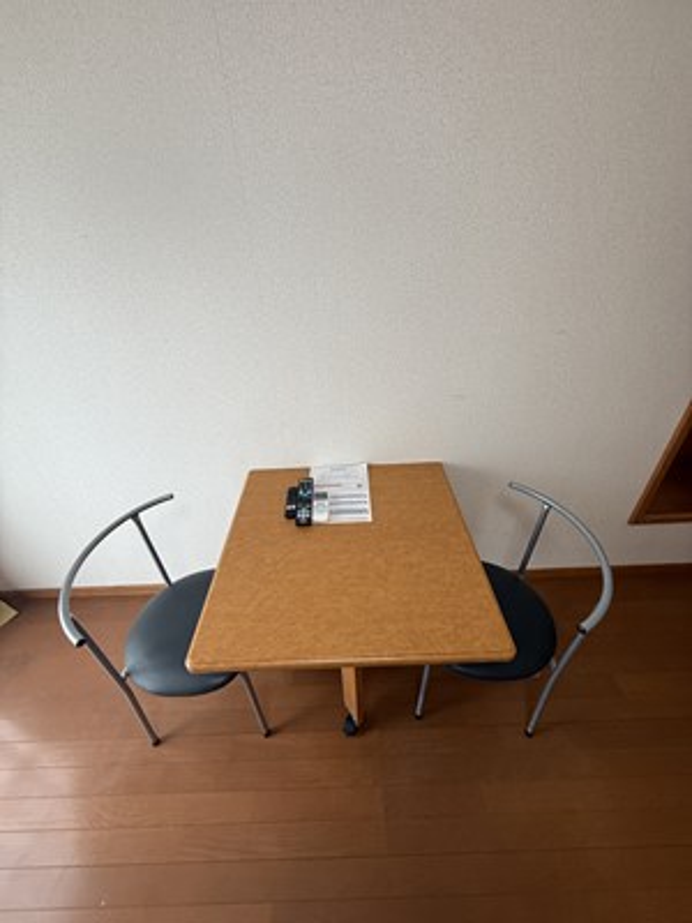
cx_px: 346
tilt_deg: -33.0
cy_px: 462
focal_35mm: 14
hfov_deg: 85.7
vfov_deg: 102.1
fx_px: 373
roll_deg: +2.2
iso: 160
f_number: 2.2
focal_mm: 2.22
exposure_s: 1/99
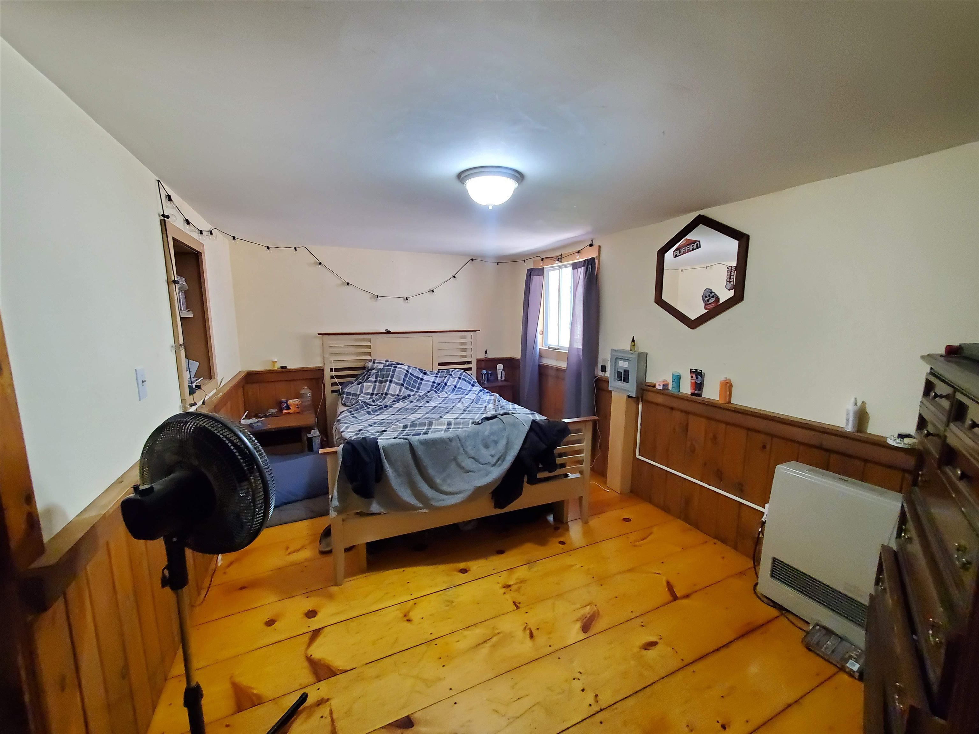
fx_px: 368
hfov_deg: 106.2
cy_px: 367
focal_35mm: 13
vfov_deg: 89.9
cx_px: 490
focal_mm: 1.8
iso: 800
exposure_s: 1/24
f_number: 2.2
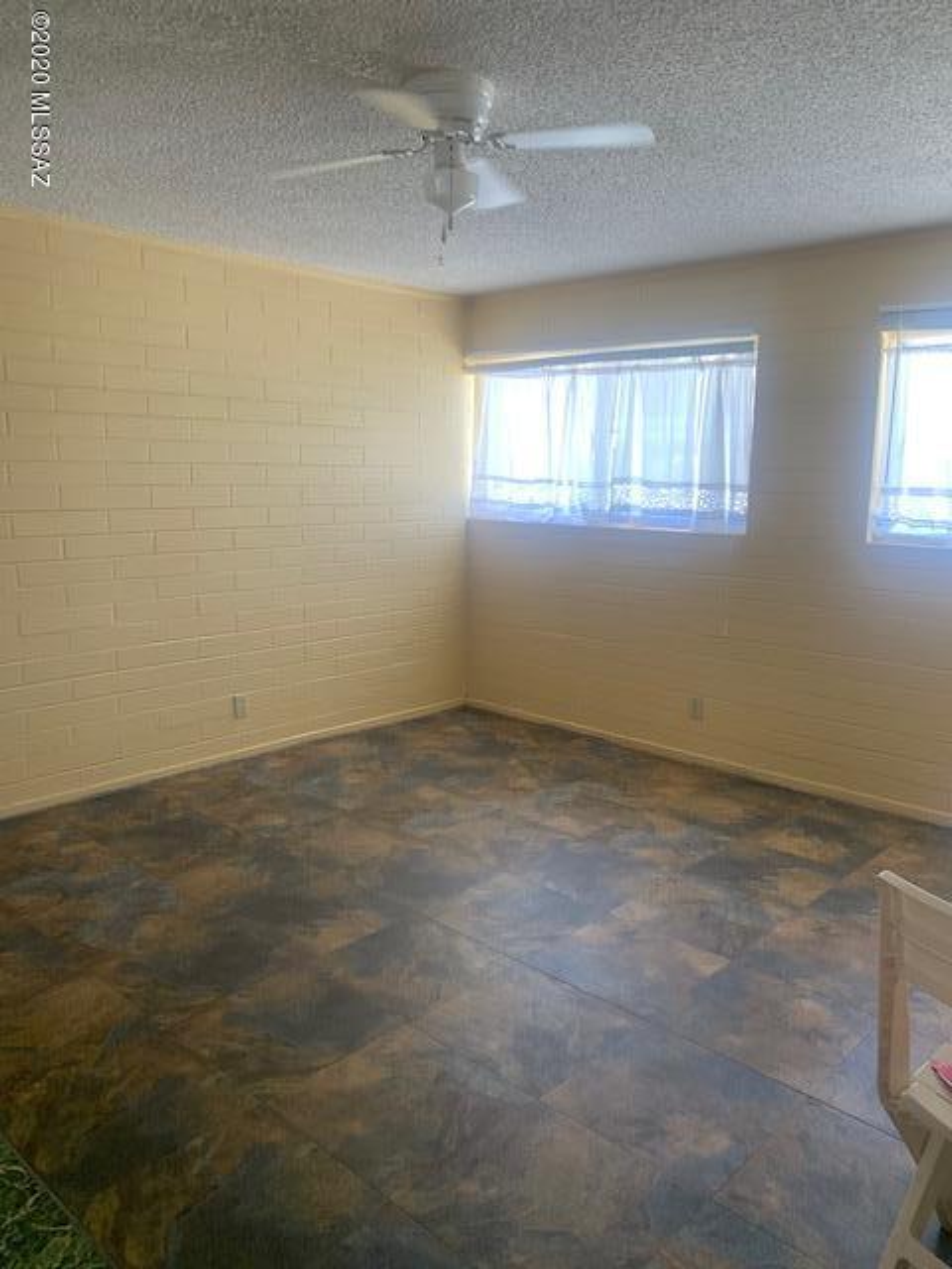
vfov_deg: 67.3
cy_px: 634
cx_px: 476
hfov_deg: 53.1
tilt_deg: -8.1
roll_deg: -1.6
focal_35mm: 26
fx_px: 953
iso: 100
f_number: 1.8
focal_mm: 4.25
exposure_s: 1/94
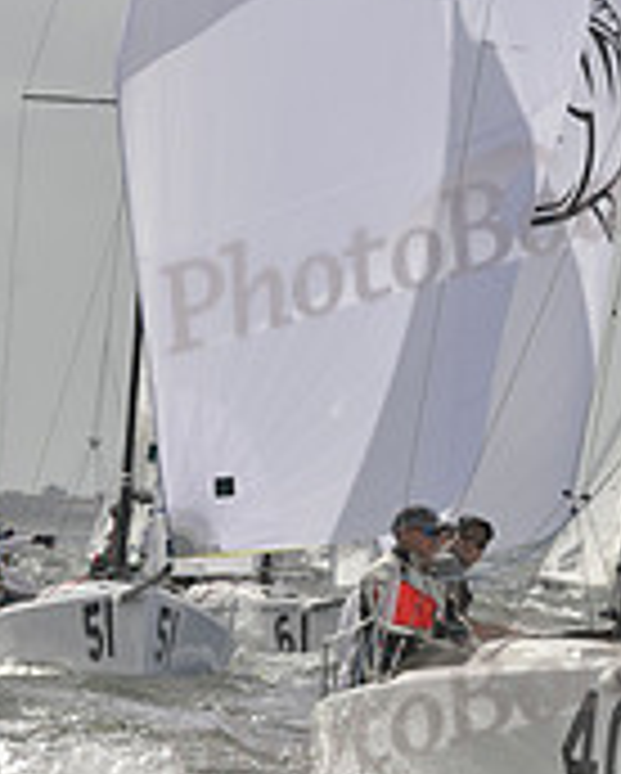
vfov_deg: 3.1
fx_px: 14494
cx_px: 1030
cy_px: 407
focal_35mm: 632
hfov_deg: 2.4
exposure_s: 1/1600
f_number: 10
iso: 400
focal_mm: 200
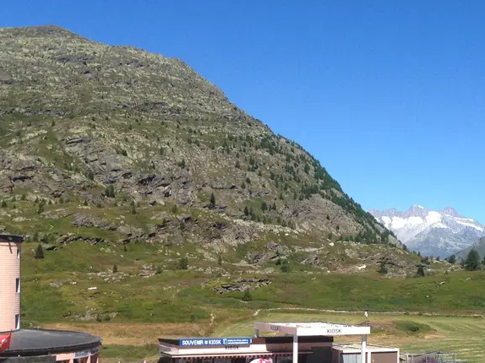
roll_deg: -0.7
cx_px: 235
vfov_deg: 21.0
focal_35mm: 69
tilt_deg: +0.4
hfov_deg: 28.2
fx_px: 966
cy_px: 296
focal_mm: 4.12
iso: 50
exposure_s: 1/1595
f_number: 2.4
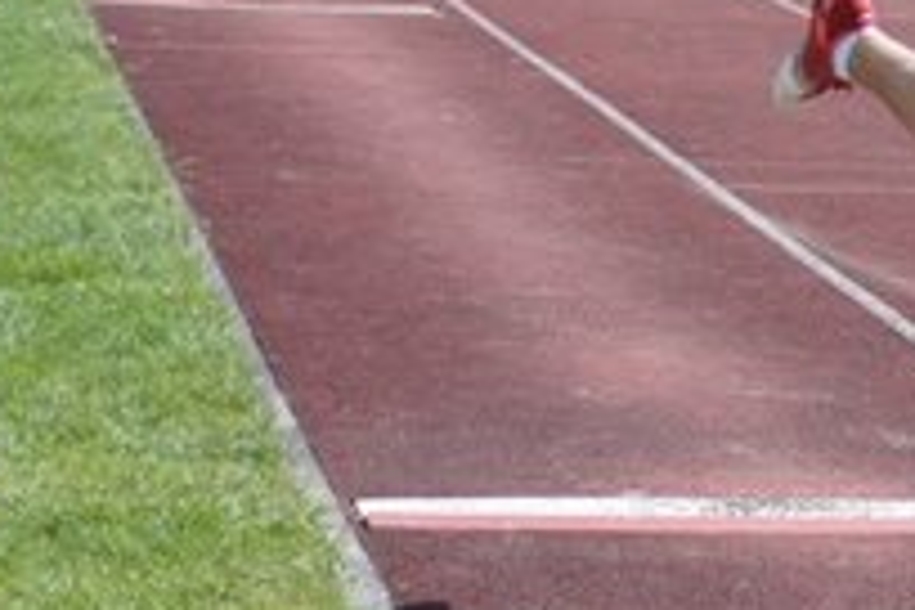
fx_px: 4854
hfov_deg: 10.4
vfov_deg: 7.1
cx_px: 1323
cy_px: -90
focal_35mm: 191
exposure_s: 1/800
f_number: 4
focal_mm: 40
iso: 100
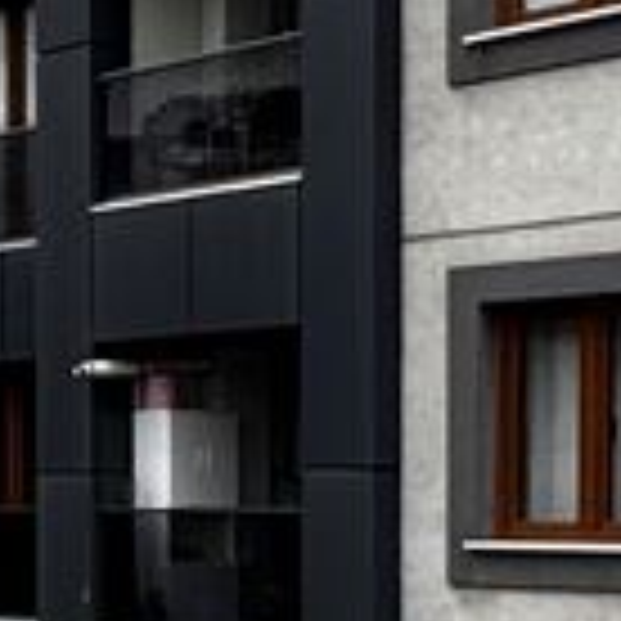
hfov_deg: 11.5
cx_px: -806
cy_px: 585
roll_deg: +1.0
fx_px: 2618
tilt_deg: -2.3
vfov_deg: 13.4
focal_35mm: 129
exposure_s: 1/335
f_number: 2.2
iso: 40
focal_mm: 2.22
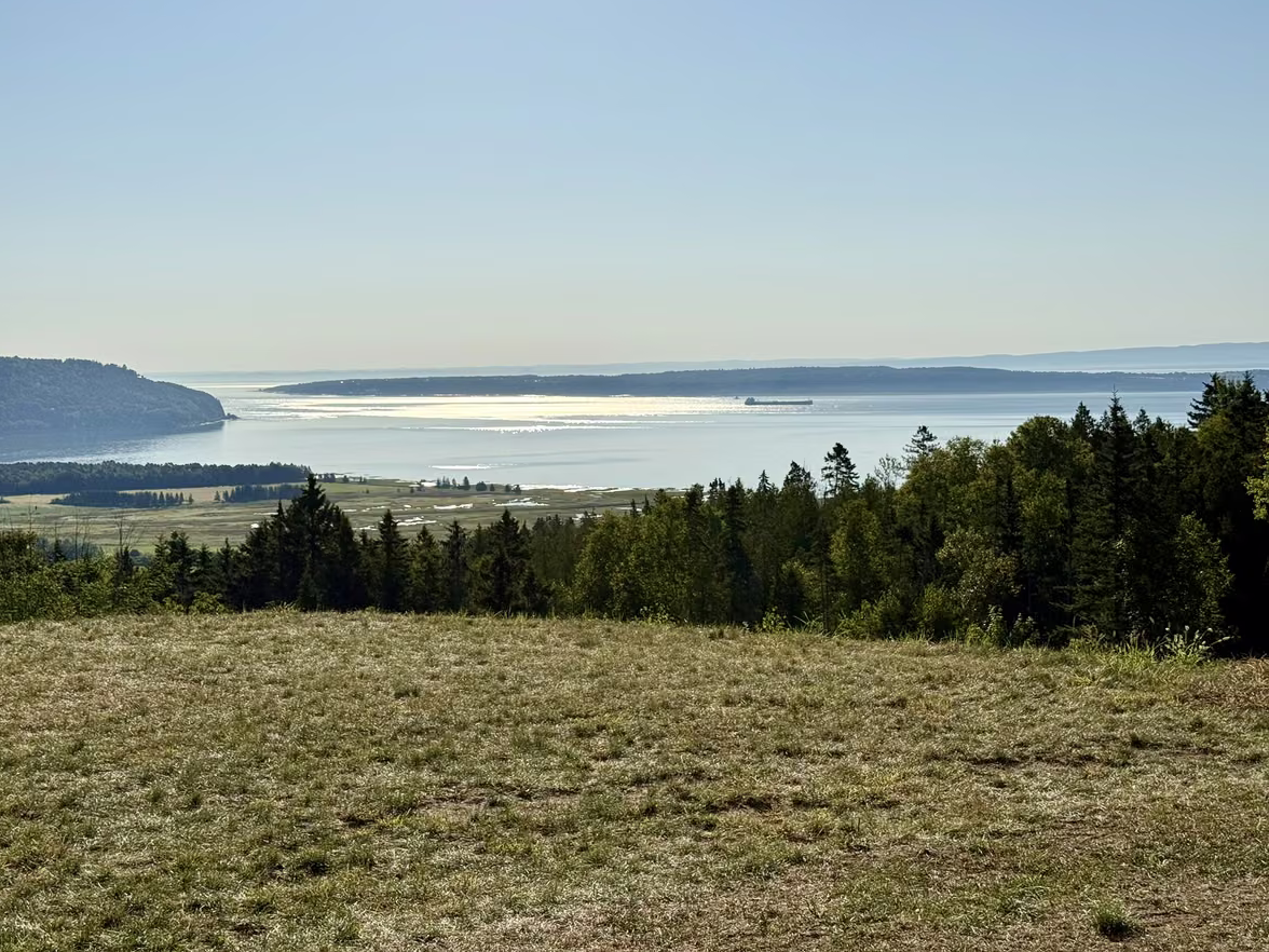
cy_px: 467
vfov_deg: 29.7
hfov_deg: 38.9
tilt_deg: -2.9
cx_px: 624
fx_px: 1796
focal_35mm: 49
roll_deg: +0.5
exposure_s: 1/16129
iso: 50
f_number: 1.78
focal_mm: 6.76
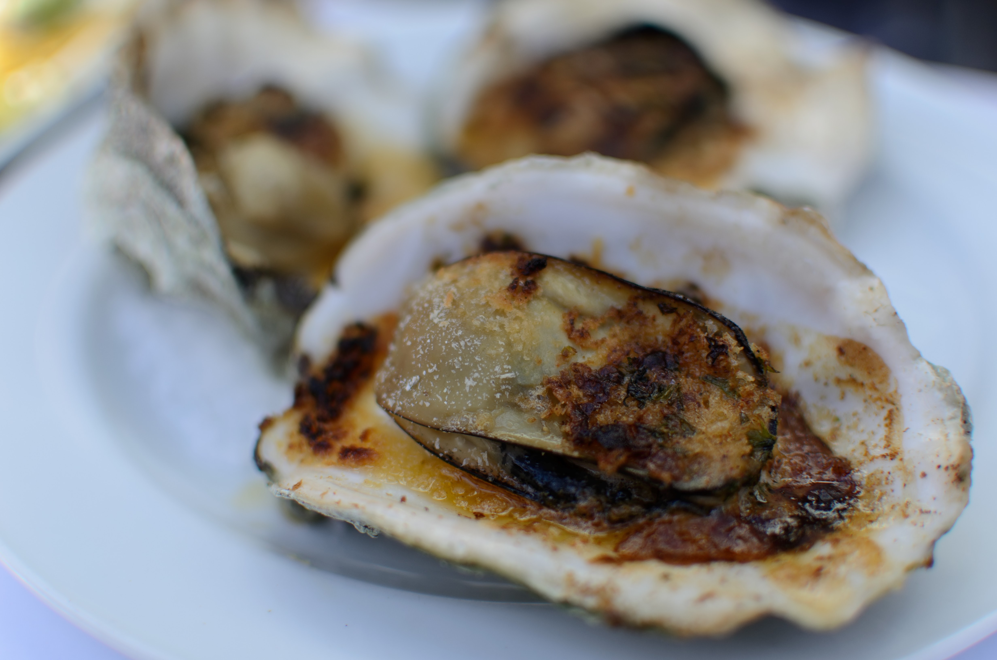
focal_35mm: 53
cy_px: 330
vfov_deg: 25.4
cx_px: 498
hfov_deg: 37.6
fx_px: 1465
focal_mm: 35
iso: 100
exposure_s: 1/1250
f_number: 1.8
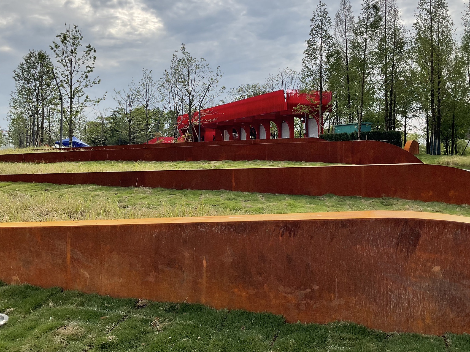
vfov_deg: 41.7
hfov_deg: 54.0
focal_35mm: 34
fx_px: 462
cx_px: 237
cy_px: 148
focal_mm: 3
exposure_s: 1/2320
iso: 16
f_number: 1.8
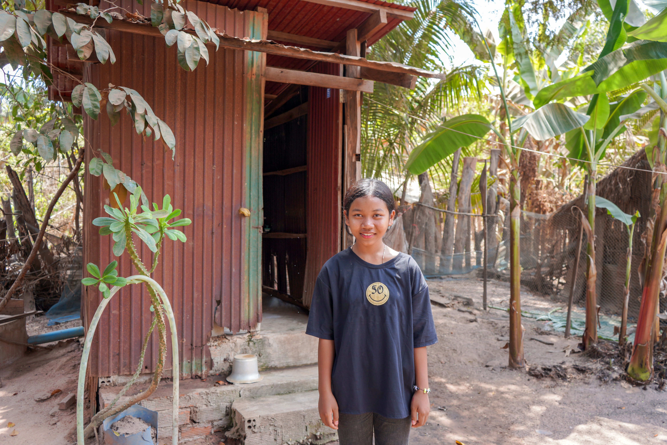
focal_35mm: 29
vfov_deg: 45.0
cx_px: 334
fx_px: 537
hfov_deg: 63.7
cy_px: 222
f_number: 4.5
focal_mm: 29
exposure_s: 1/125
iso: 200
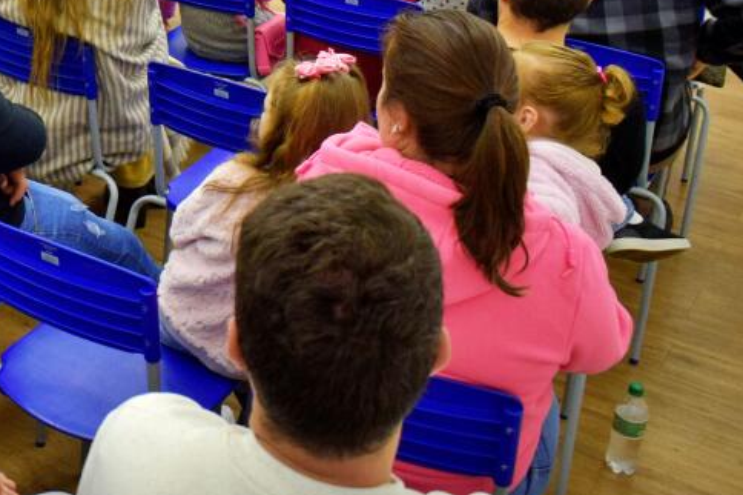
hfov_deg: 28.0
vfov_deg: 19.6
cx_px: -28
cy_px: -23
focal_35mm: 67
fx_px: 1382
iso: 1000
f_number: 3.5
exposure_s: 1/60
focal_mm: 18
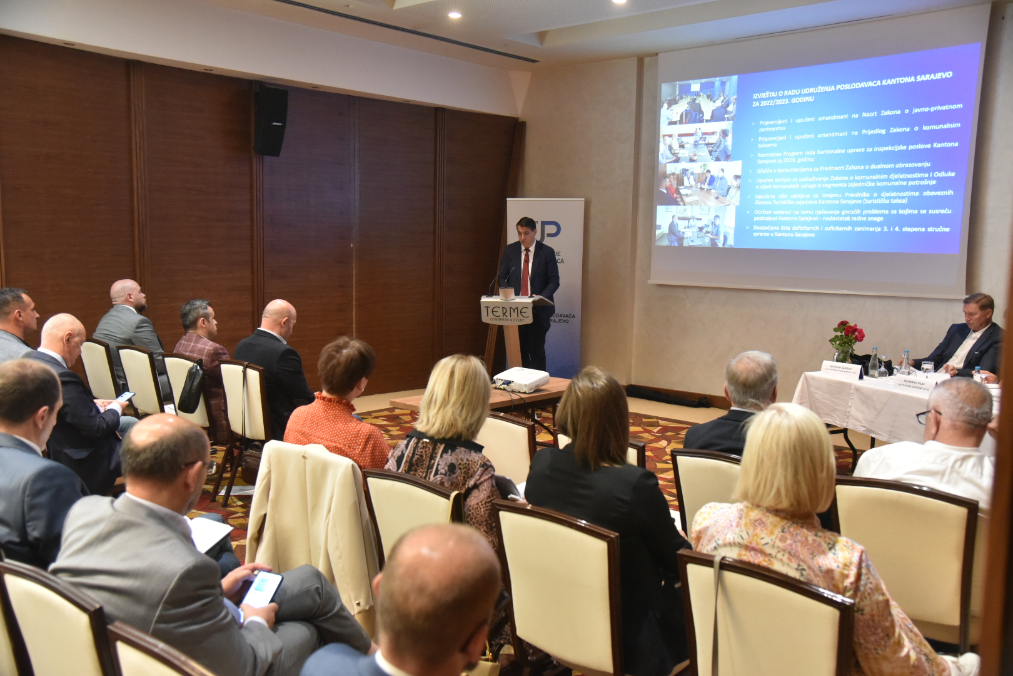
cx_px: 506
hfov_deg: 58.7
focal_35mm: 32
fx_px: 900
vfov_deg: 41.1
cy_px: 338
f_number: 4
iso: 5000
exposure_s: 1/80
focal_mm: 32
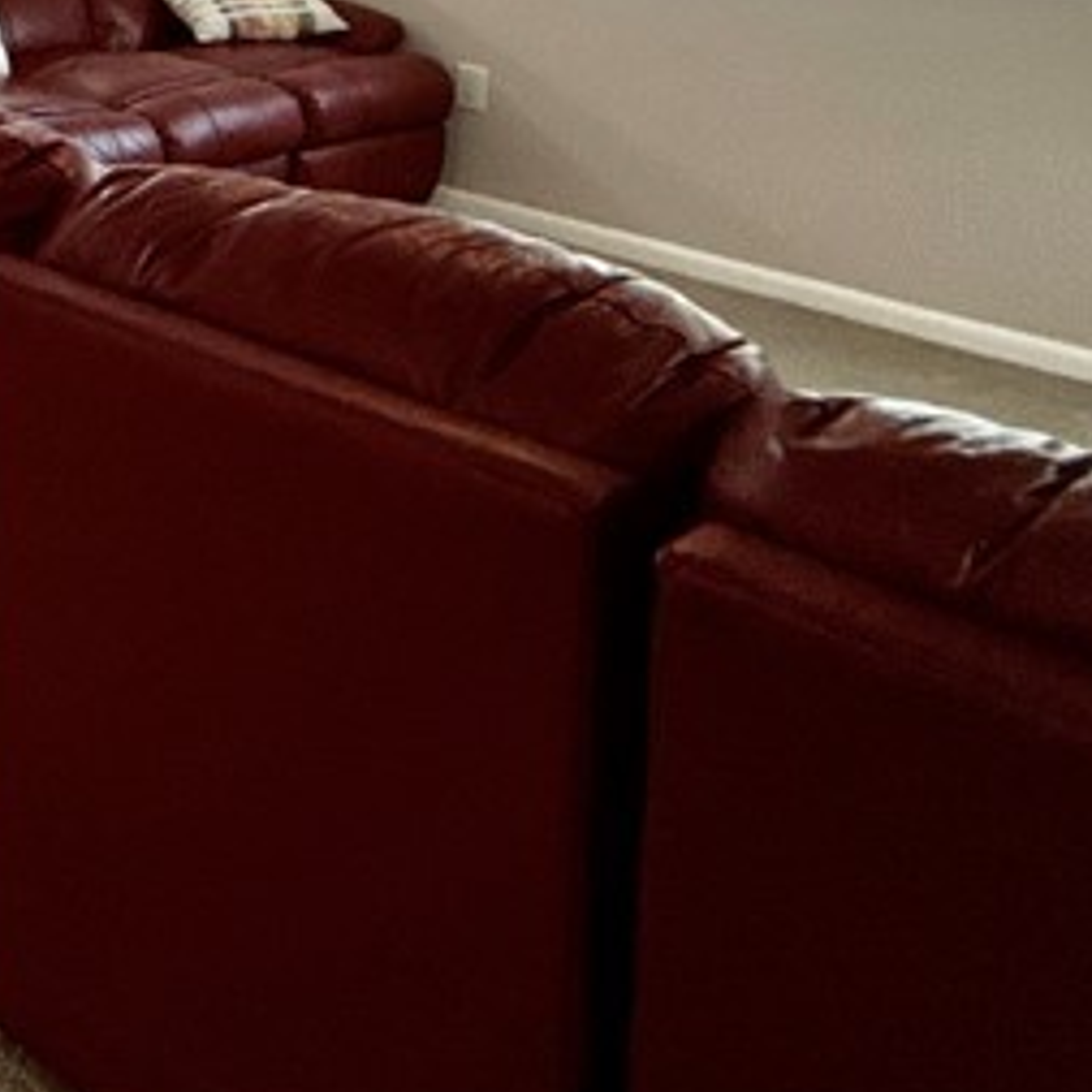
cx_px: -665
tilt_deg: -8.0
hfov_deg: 24.1
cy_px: -86
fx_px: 1785
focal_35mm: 50
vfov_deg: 30.7
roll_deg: -1.8
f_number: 2.2
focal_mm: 2.22
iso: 160
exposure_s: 1/120
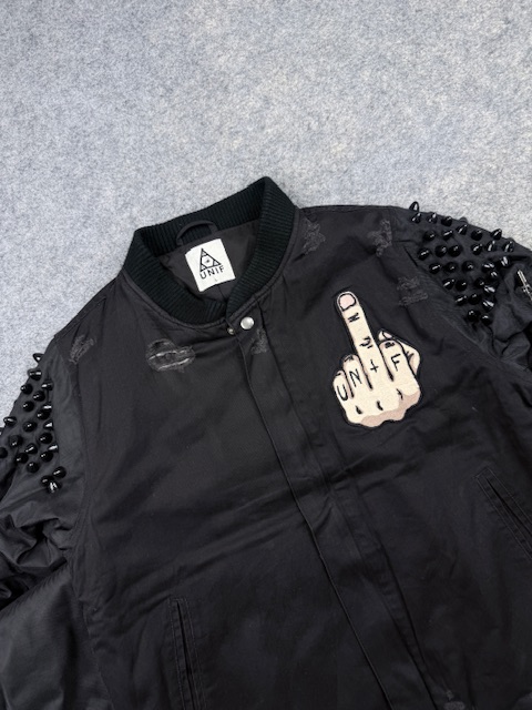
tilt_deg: -56.3
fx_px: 492
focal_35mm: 24
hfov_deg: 56.8
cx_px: 266
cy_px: 355
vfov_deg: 71.6
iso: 64
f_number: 1.78
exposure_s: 1/100
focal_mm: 6.76
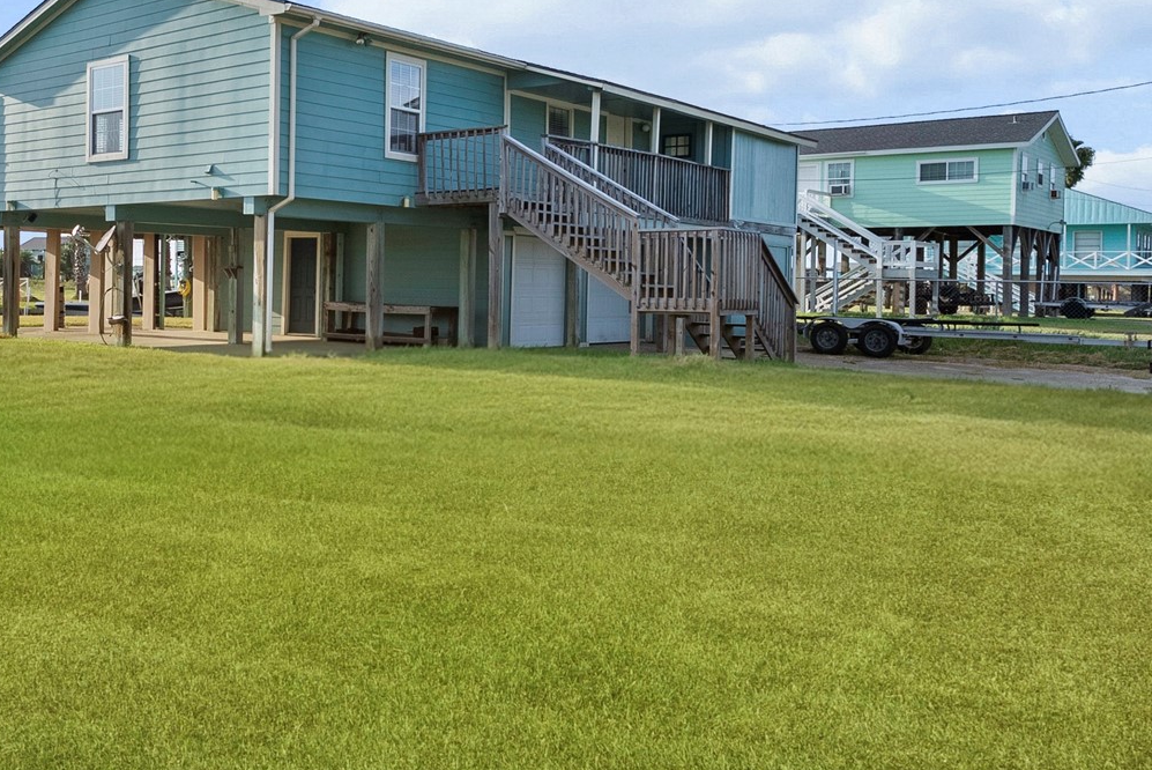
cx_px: 187
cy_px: 287
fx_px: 1185
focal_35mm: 37
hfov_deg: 48.1
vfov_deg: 35.8
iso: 1000
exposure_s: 1/500
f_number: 8
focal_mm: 17
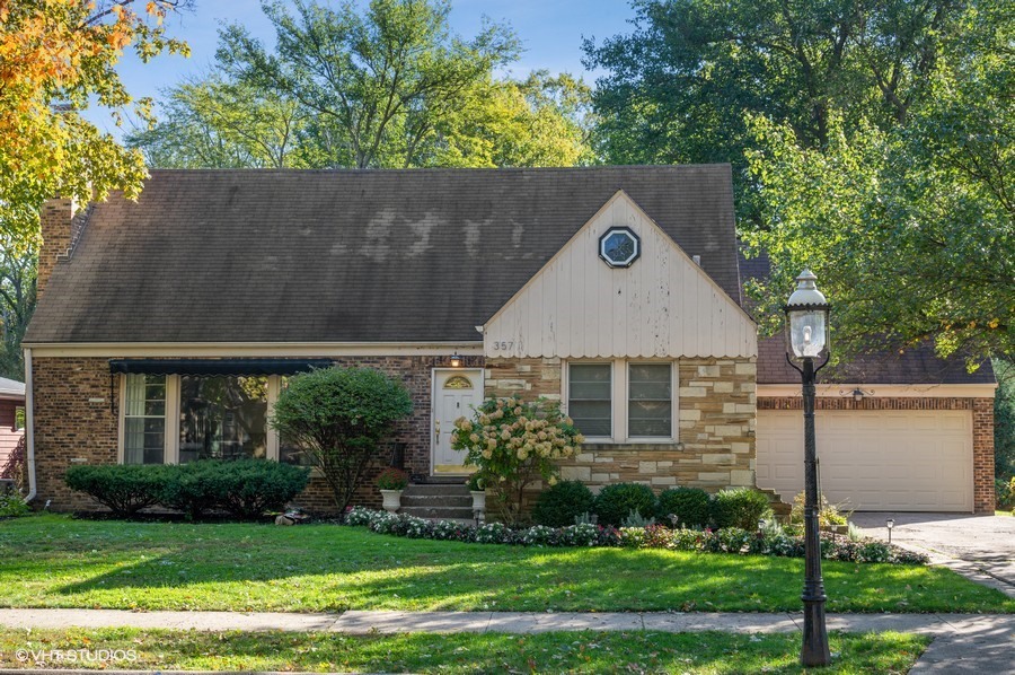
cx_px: 508
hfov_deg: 37.6
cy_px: 338
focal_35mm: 53
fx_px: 1493
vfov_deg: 25.5
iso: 200
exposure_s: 1/60
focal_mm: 53
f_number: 9.5
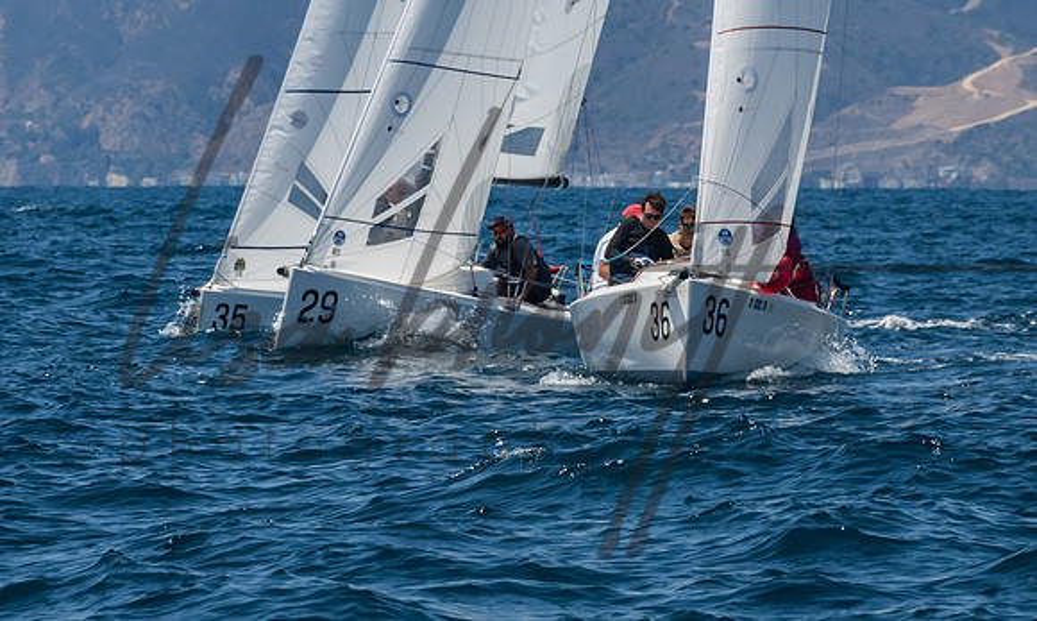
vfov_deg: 3.1
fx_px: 11504
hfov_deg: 5.2
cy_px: 399
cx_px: 438
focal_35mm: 412
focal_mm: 230
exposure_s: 1/800
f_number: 14
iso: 640
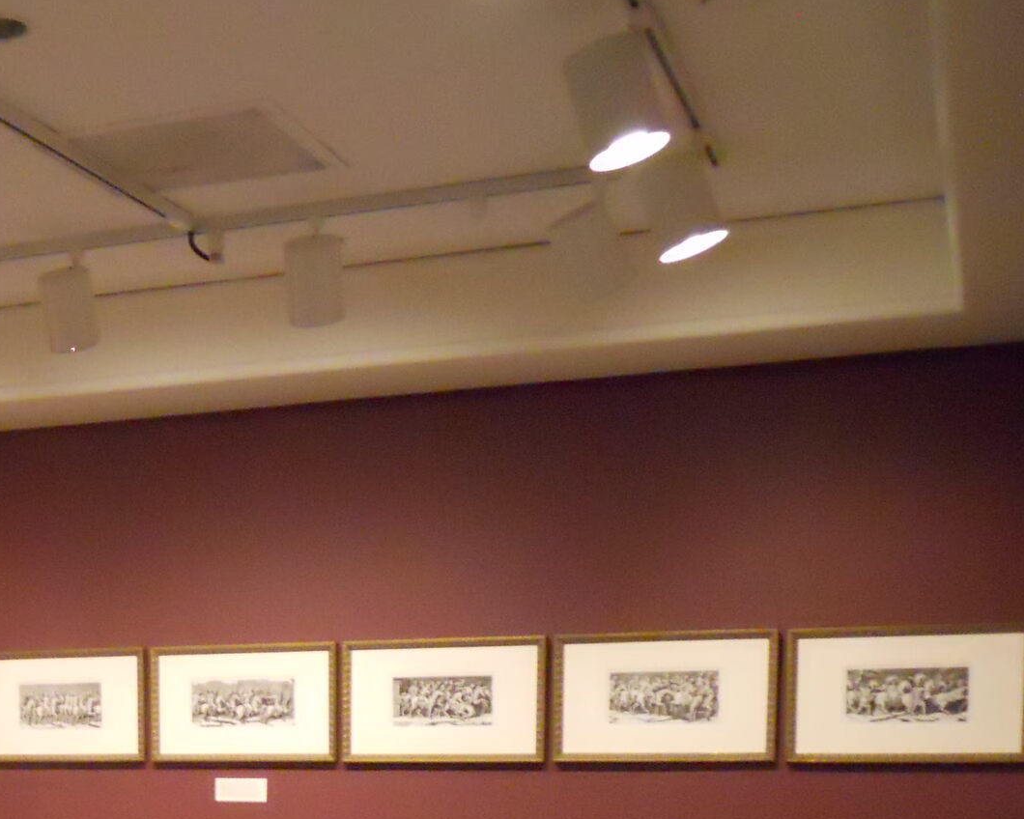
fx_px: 2000
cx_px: -196
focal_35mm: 66
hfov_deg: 25.8
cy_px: 877
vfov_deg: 22.0
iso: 800
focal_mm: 5
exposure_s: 1/15
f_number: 2.7
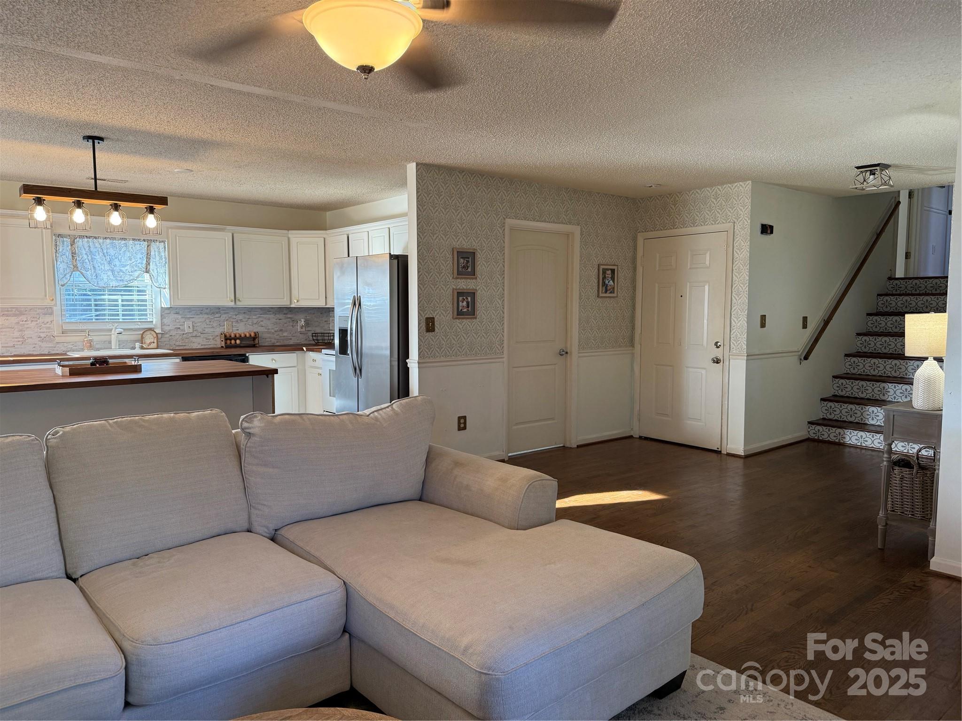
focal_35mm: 24
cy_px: 360
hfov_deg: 71.6
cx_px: 481
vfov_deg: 56.8
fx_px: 667
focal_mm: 6.76
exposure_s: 1/60
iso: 160
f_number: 1.78
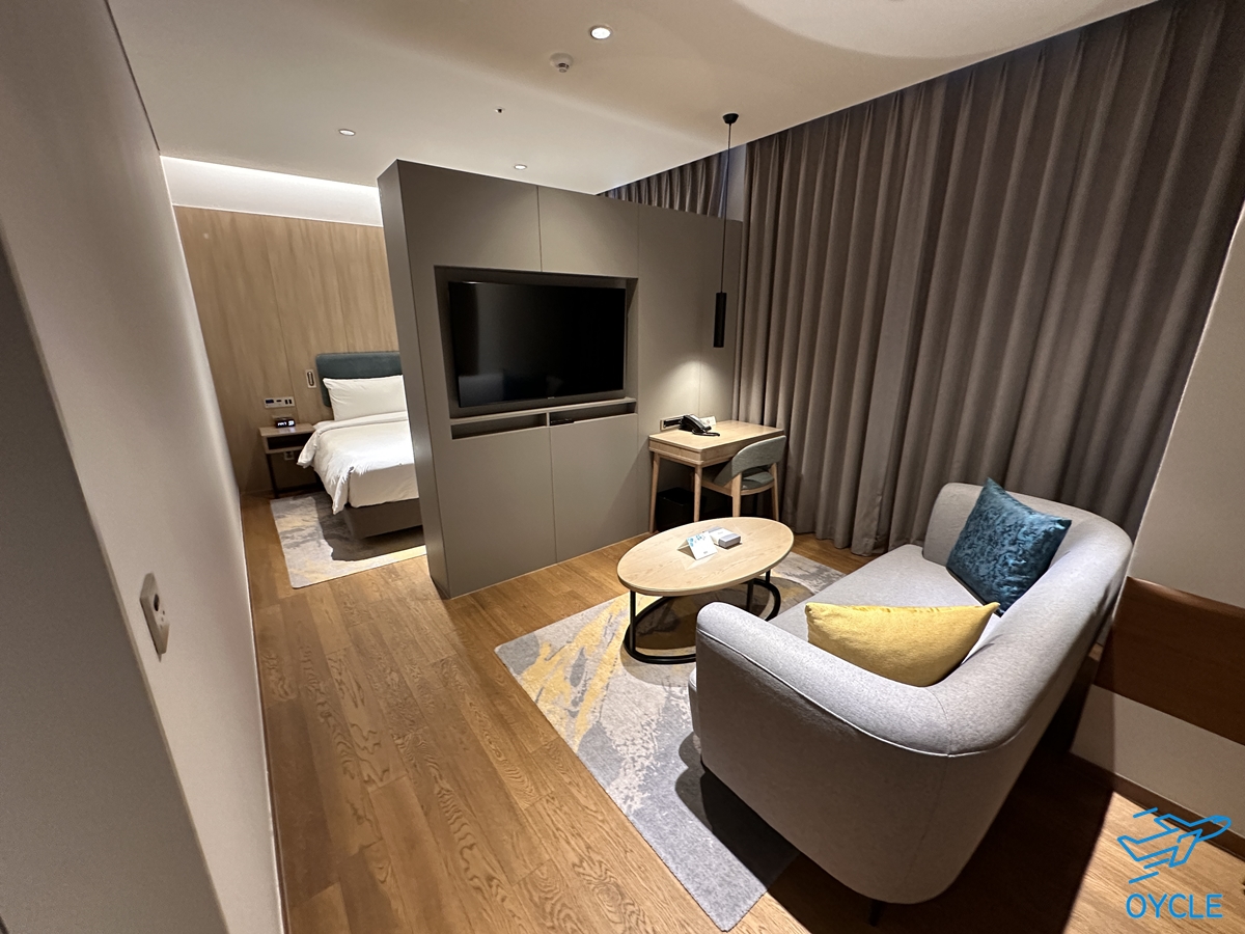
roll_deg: +0.1
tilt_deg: -16.5
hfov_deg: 102.1
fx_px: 504
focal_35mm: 14
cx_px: 622
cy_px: 467
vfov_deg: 85.7
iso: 640
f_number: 2.2
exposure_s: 1/60
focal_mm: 2.22
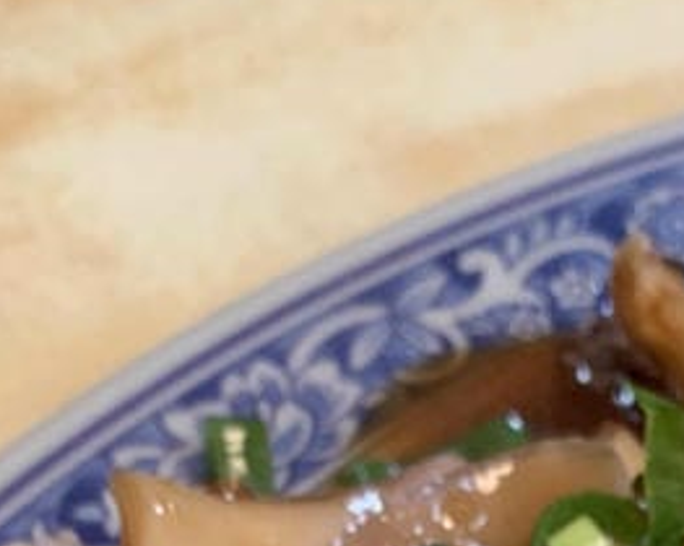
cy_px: 1134
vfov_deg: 11.7
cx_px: 759
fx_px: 2347
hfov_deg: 16.1
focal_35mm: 116
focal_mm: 4.25
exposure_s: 1/60
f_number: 1.8
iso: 80
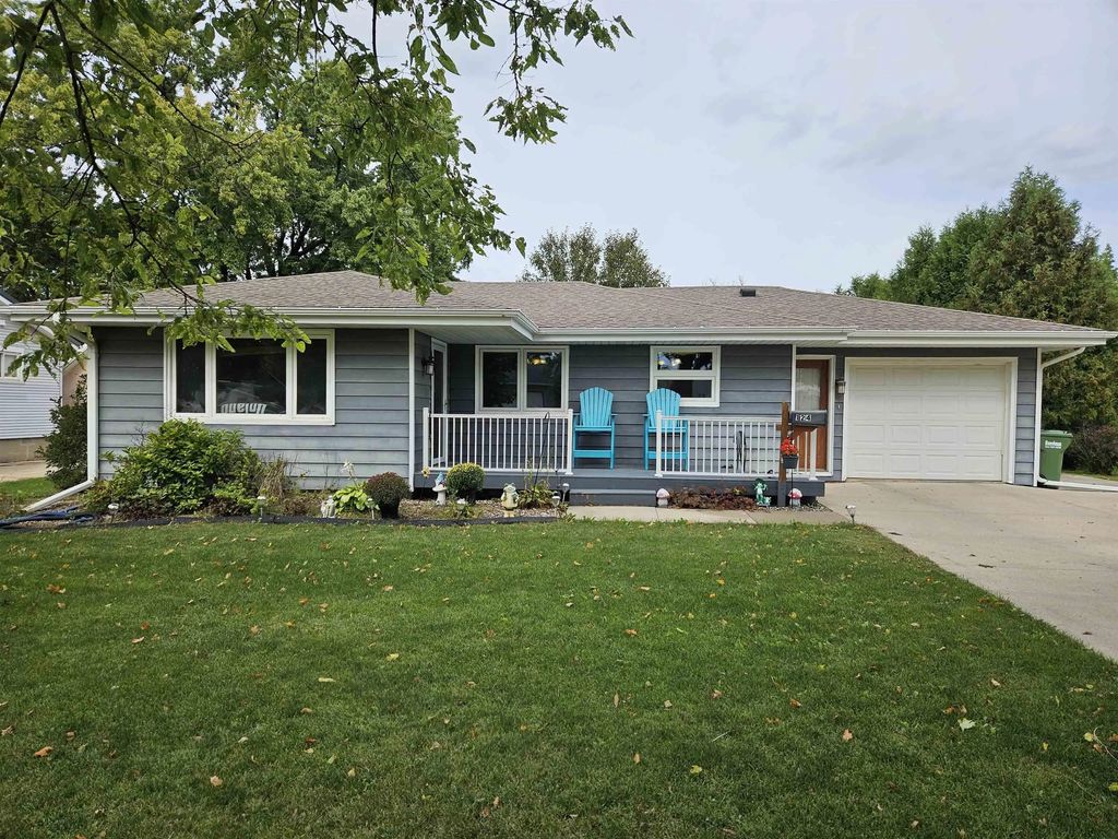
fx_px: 743
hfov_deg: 73.9
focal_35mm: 23
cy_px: 420
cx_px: 559
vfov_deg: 58.9
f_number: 1.8
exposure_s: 1/1529
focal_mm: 5.4
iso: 25
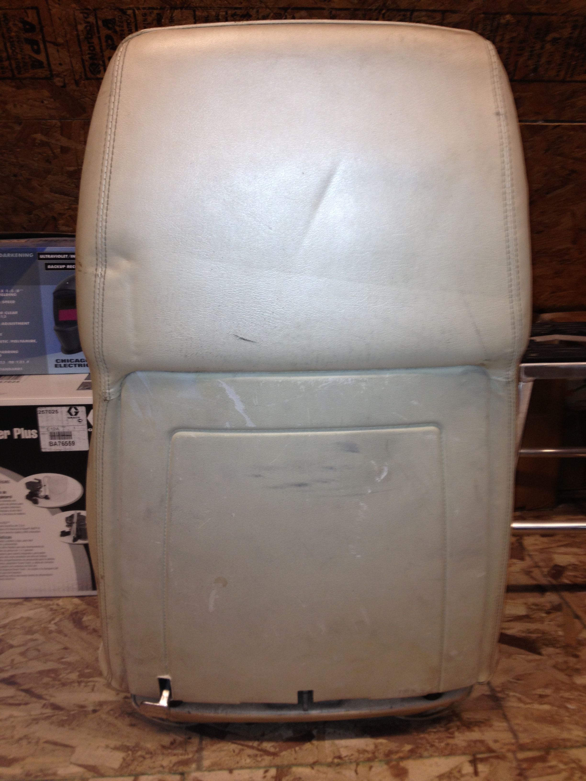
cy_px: 390
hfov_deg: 40.7
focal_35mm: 35
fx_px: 790
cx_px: 293
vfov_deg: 52.6
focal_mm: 4.28
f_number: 2.4
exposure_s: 1/20
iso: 50
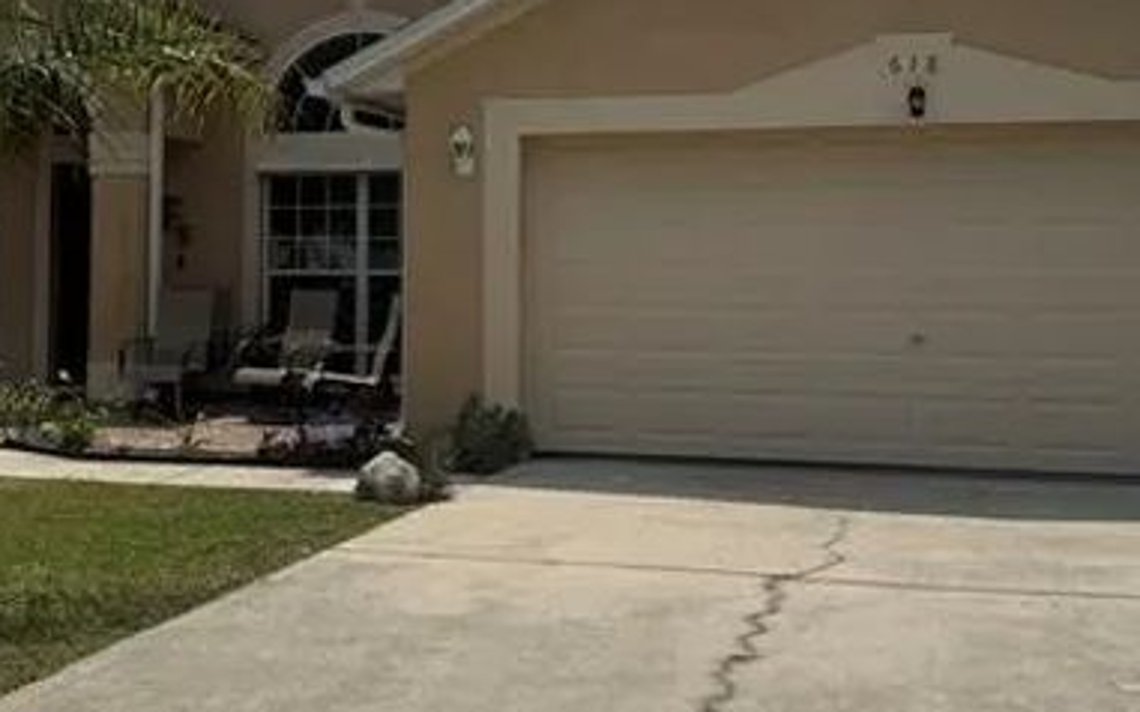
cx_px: 422
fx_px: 1771
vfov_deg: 22.6
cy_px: 214
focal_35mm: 57
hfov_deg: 35.5
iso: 80
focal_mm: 6.76
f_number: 1.78
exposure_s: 1/12346
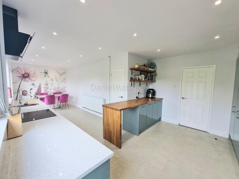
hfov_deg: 106.2
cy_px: 90
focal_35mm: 13
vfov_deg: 89.9
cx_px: 120
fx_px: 90
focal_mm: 2.2
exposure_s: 1/100
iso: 64
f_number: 2.2
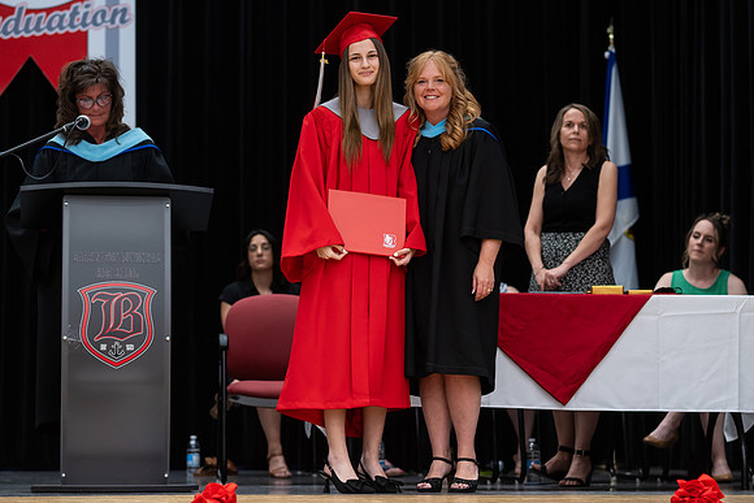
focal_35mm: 114
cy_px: 228
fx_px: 2380
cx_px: 377
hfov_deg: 18.0
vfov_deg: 12.1
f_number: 2.8
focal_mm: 85
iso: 1000
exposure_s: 1/200
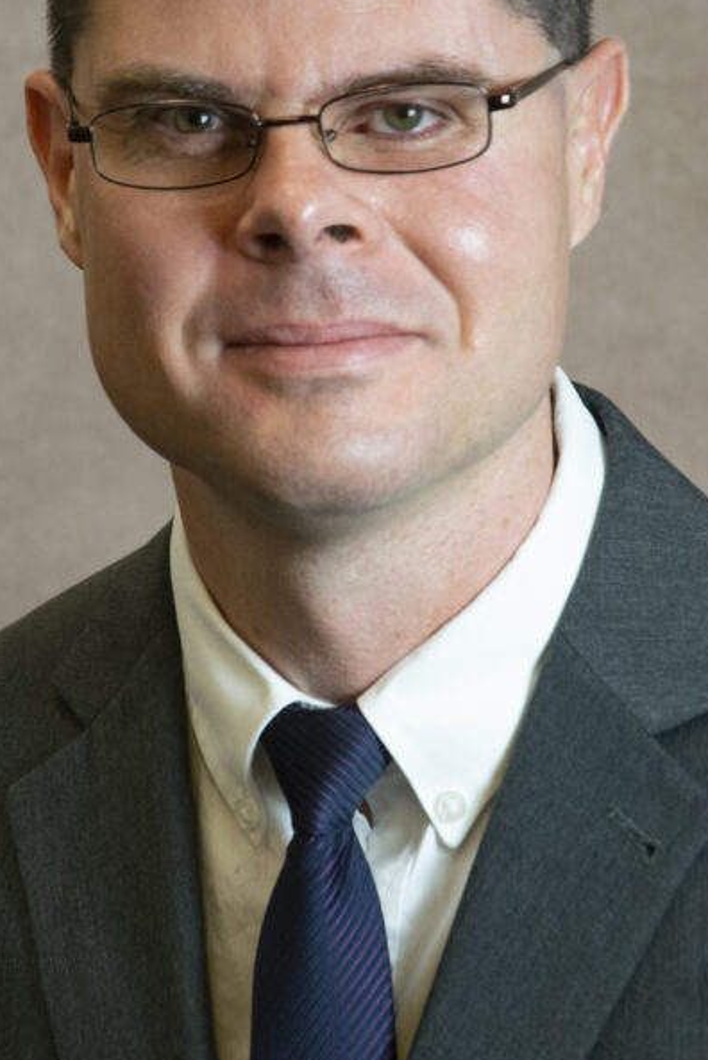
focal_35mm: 272
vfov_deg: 7.6
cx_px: 373
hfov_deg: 5.1
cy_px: 429
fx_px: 8010
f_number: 5.6
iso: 900
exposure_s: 1/60
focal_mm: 105
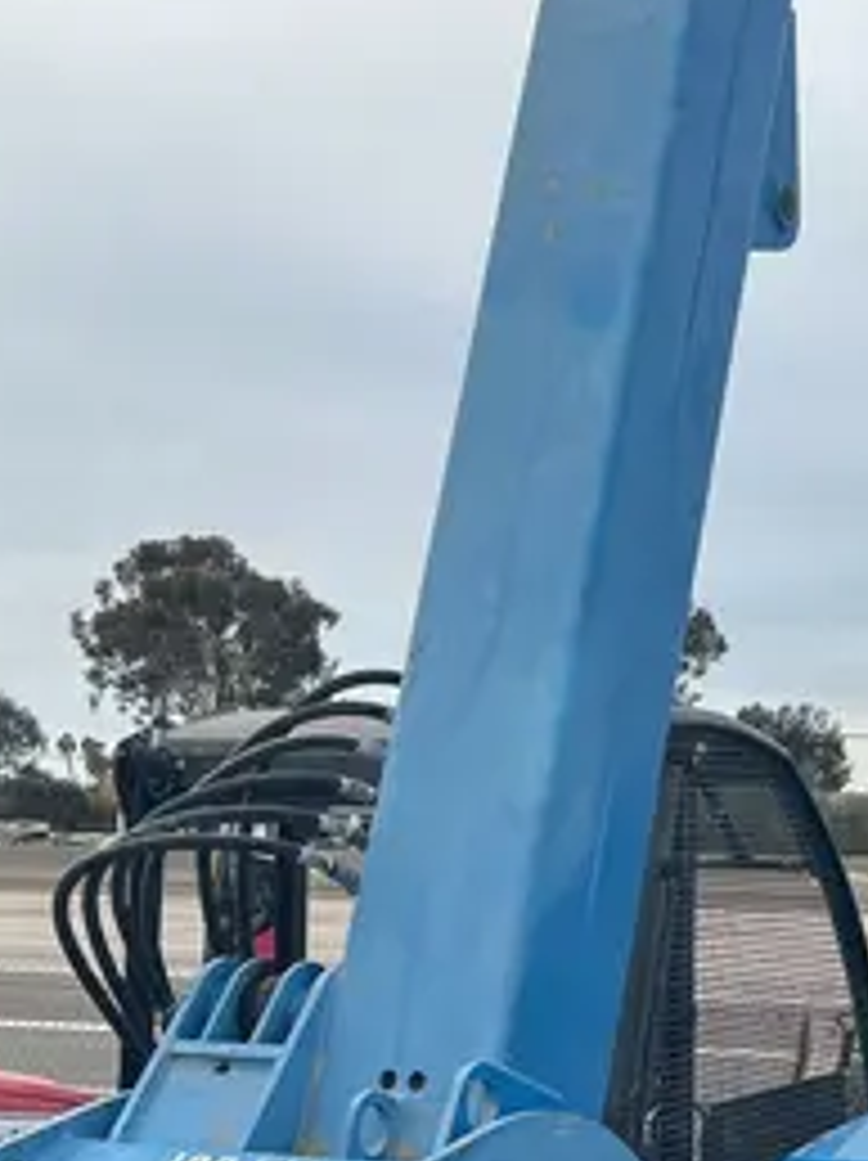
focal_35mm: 74
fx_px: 2478
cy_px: 772
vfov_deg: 26.2
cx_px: 738
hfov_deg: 19.6
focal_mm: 5.7
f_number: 1.5
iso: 50
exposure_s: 1/3356
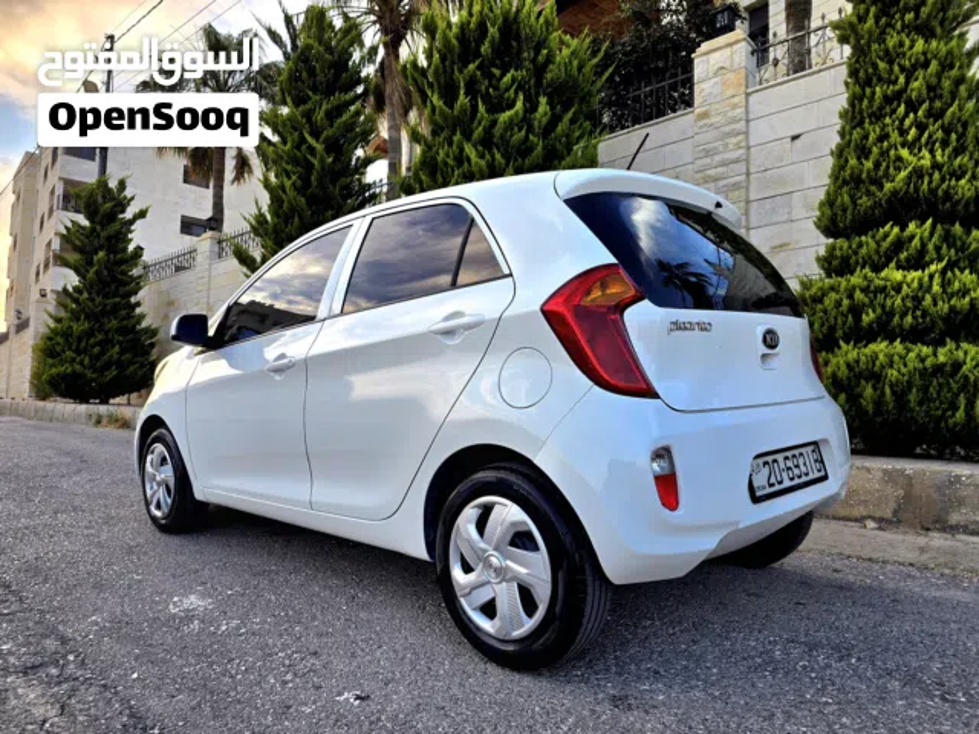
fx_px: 650
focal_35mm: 23
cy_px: 367
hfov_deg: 73.9
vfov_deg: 58.9
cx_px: 490
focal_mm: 6.3
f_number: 1.7
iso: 20
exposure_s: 1/182
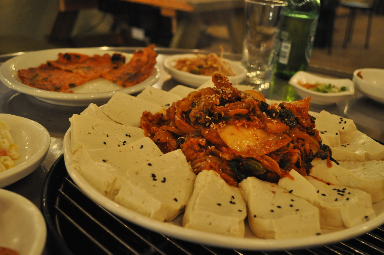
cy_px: 128
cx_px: 192
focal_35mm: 39
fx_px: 415
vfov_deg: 34.1
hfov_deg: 49.6
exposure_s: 1/8
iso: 1600
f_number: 4.2
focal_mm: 26
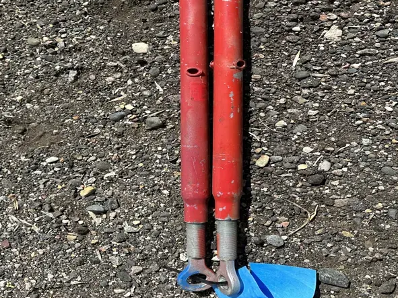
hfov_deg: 47.7
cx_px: 226
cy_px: 71
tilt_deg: -69.1
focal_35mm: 39
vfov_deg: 35.9
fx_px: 448
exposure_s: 1/3472
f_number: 1.78
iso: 80
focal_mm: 6.86
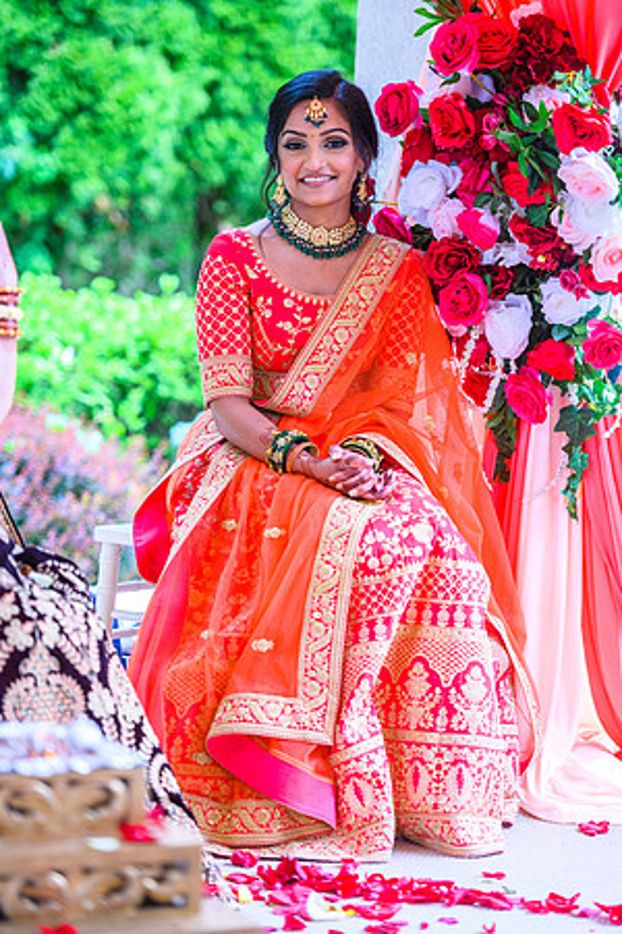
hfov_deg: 10.5
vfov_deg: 15.8
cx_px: 311
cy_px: 467
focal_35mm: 130
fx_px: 3369
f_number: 2.8
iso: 640
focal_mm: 130
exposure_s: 1/800
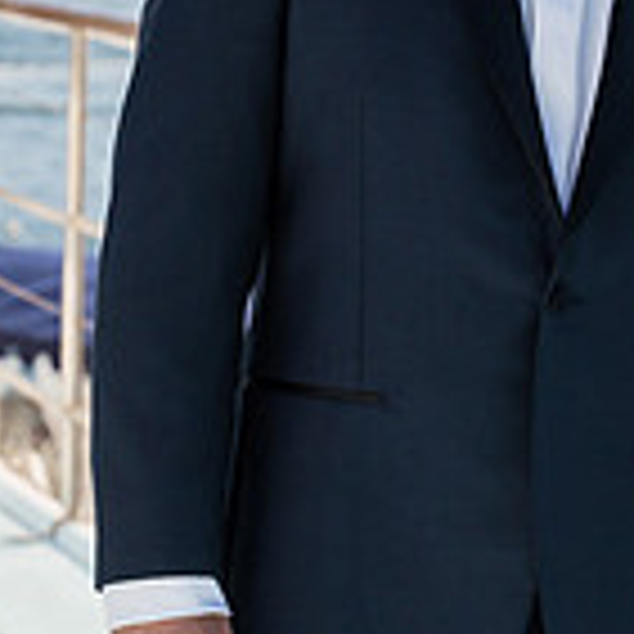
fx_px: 4186
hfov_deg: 8.6
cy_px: 101
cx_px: 531
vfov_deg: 8.6
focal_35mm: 202
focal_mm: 57.9
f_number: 4.5
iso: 320
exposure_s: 1/2500
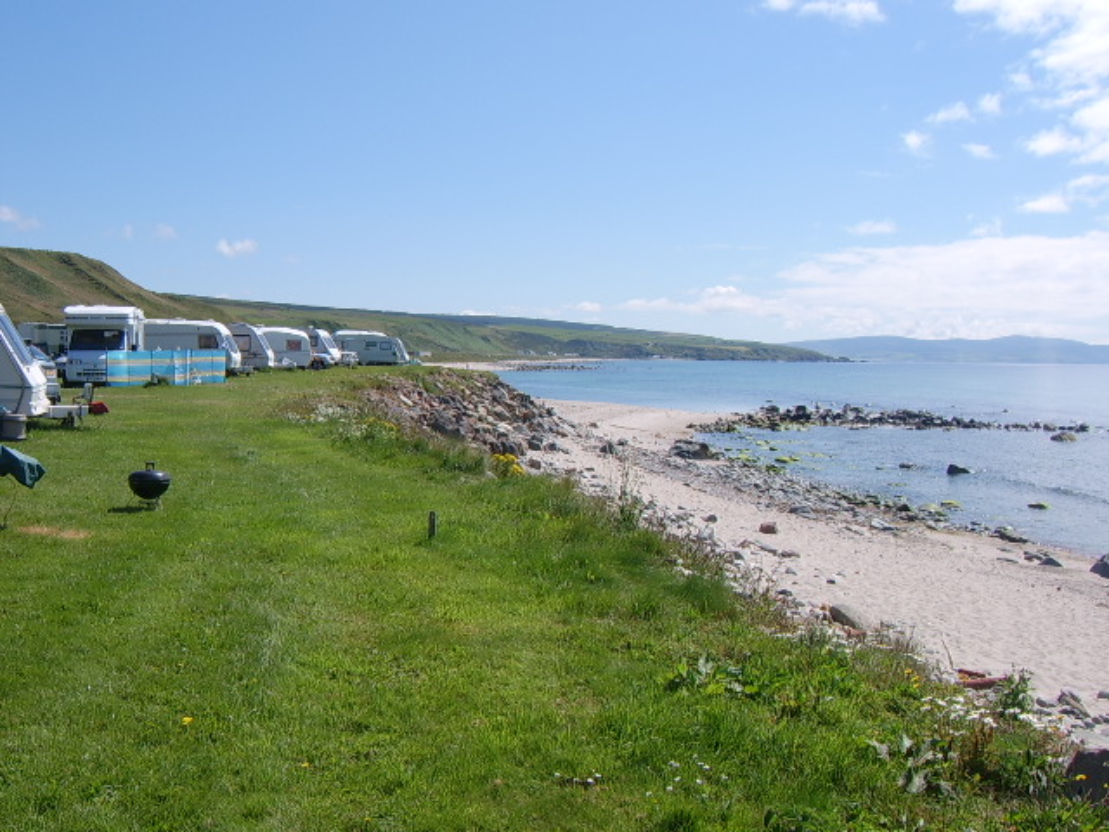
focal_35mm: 31
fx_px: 993
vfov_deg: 45.4
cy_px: 416
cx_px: 554
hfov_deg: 58.4
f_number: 6.7
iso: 50
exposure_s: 1/250
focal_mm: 8.13
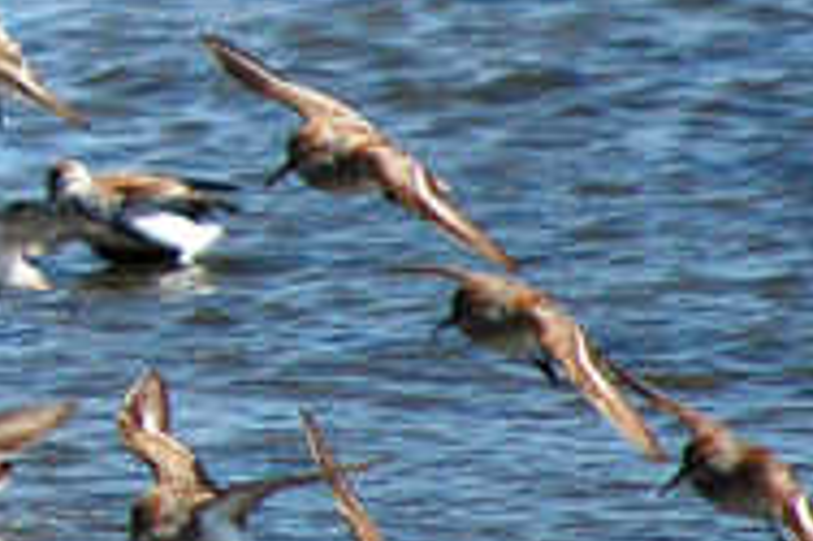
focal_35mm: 1599
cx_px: -930
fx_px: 36078
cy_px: -279
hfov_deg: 1.3
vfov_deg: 0.9
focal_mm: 200
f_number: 5.6
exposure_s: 1/3200
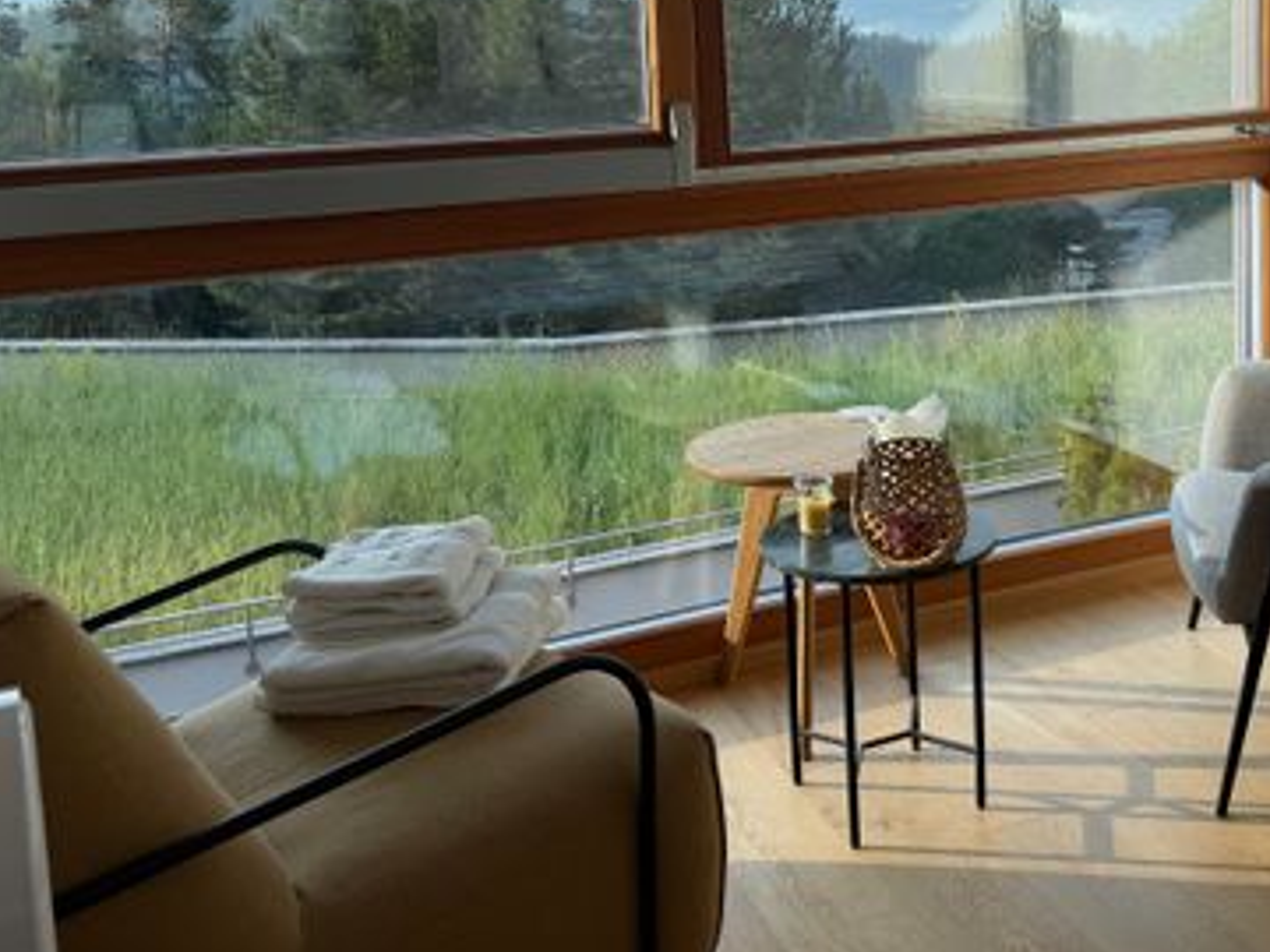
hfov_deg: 45.9
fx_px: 1468
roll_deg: +2.0
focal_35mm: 40
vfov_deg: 35.1
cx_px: 875
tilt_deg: -6.4
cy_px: 233
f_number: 1.78
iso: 80
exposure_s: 1/1005
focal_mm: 6.76
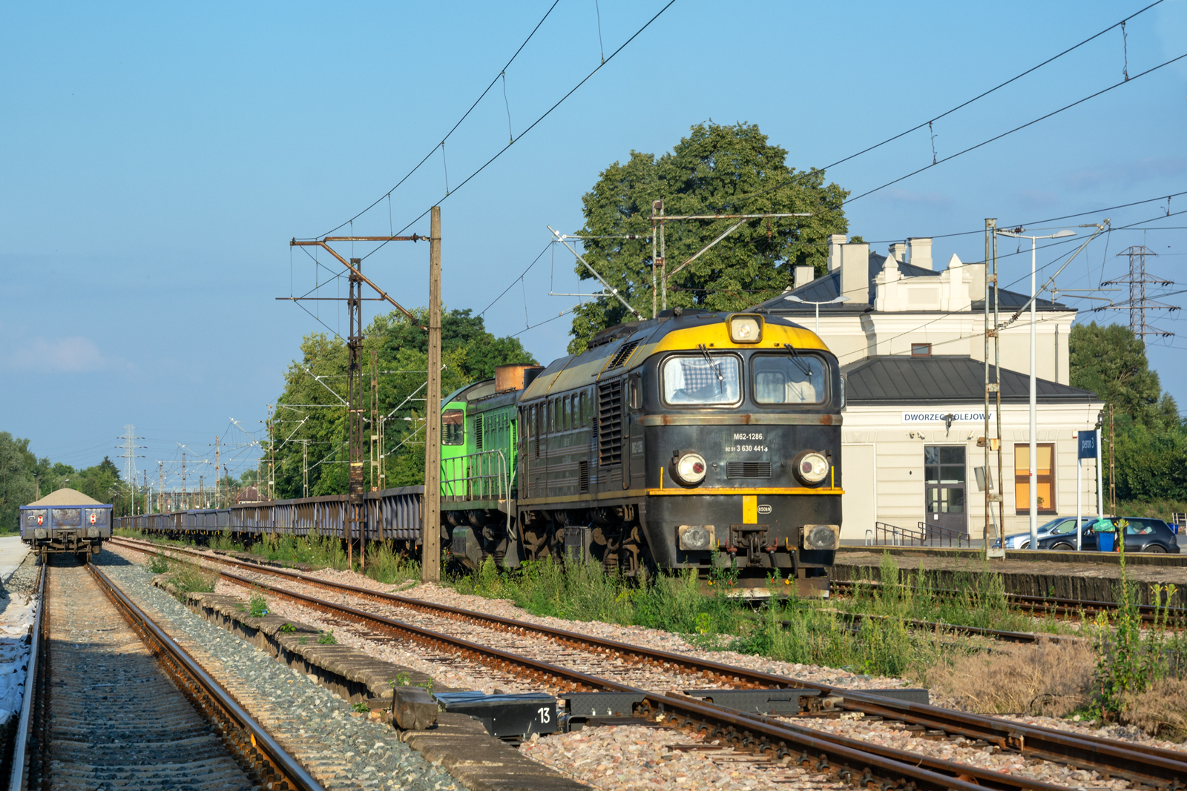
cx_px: 594
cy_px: 396
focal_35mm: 99
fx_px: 3264
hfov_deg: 20.6
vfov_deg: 13.8
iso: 125
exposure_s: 1/400
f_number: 9
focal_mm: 66
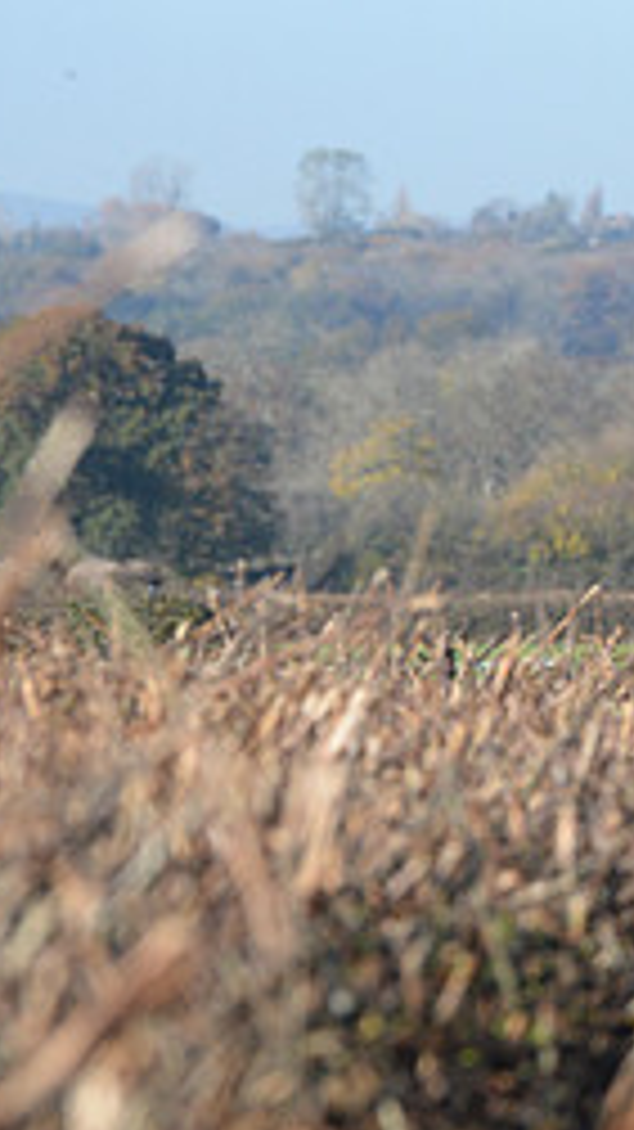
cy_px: 576
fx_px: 12326
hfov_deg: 2.9
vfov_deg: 5.2
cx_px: 1201
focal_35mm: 412
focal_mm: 170
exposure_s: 1/1250
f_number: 7.1
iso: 1000
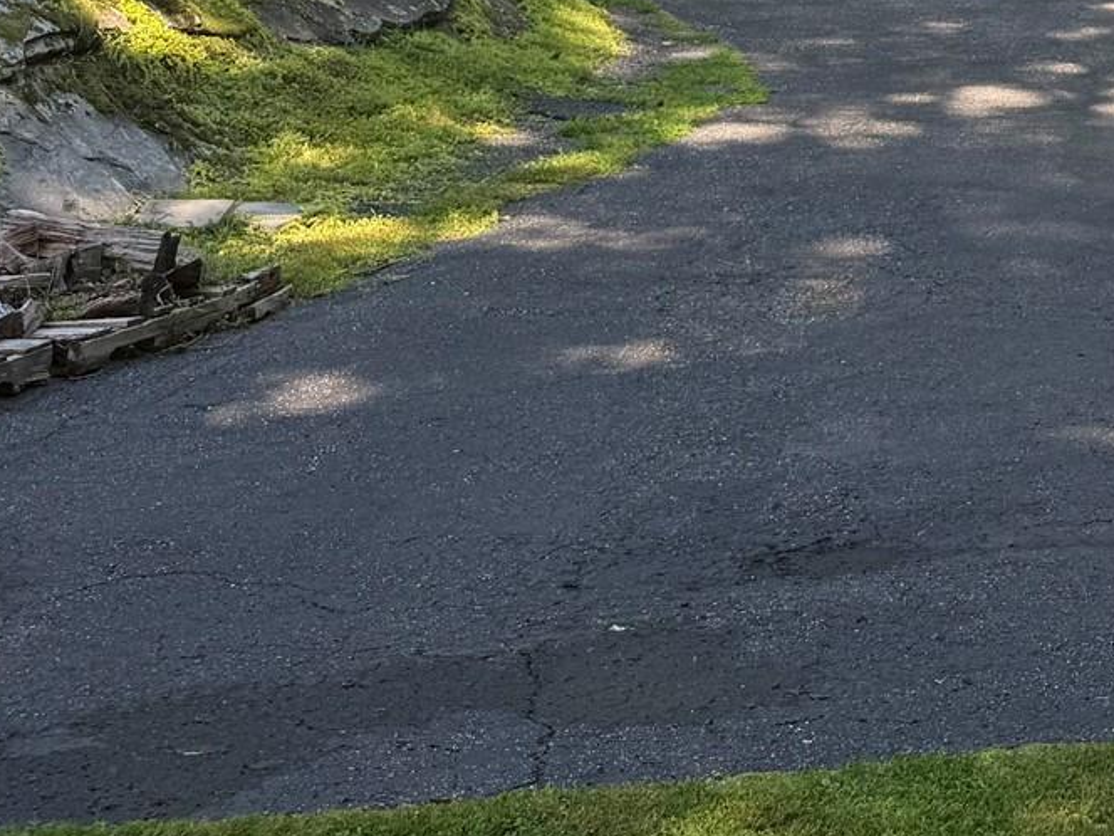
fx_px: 2381
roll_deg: +0.6
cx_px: 1510
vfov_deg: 17.8
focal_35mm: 74
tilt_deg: +5.6
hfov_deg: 22.9
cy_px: -418
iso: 80
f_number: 1.78
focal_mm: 6.76
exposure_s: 1/510
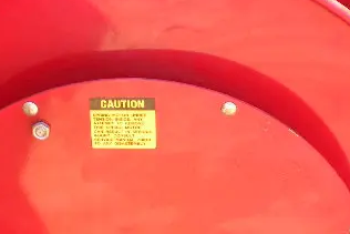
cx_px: 111
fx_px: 778
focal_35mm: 80
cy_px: 234
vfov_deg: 16.7
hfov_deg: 25.2
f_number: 3.1
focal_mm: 6.3
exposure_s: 1/92.5
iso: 64
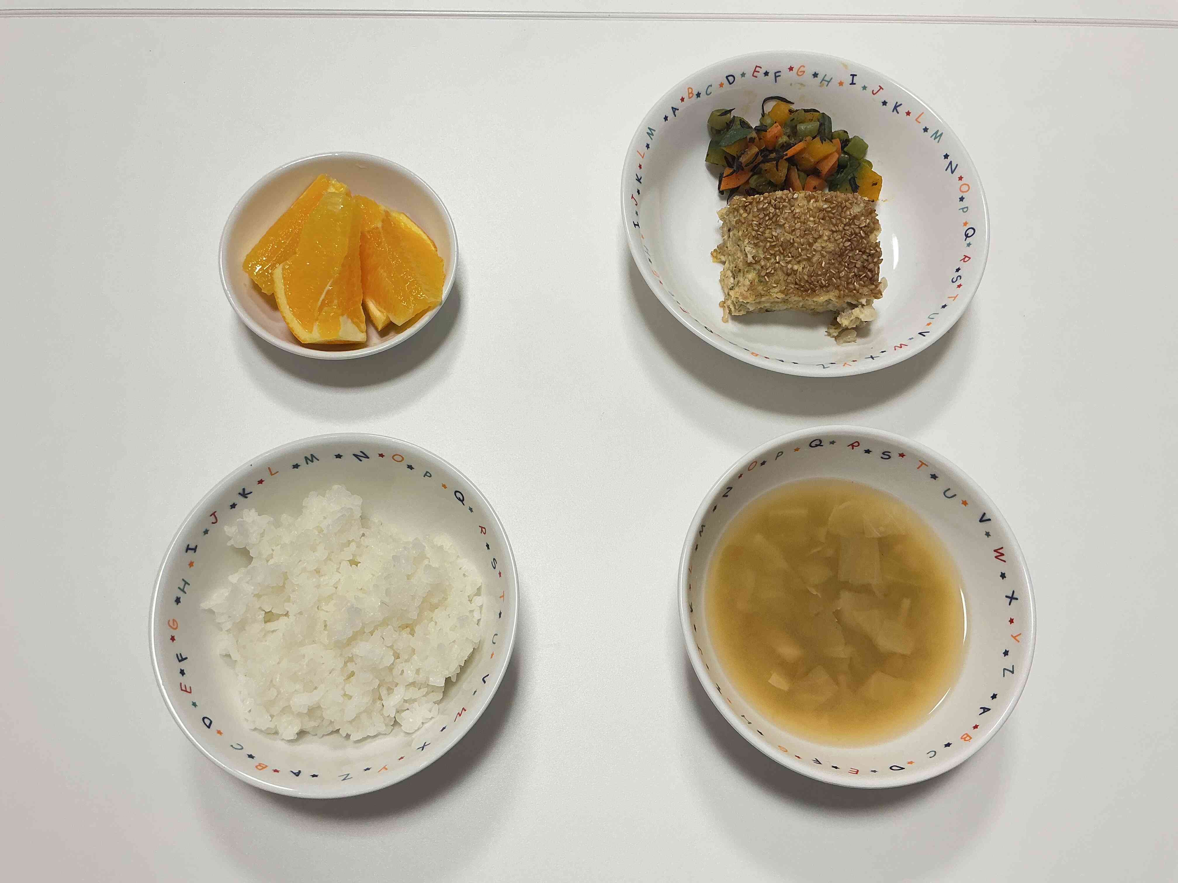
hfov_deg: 61.7
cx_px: 589
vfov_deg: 48.2
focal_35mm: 29
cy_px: 442
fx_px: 987
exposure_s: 1/120
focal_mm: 3
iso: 50
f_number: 1.8
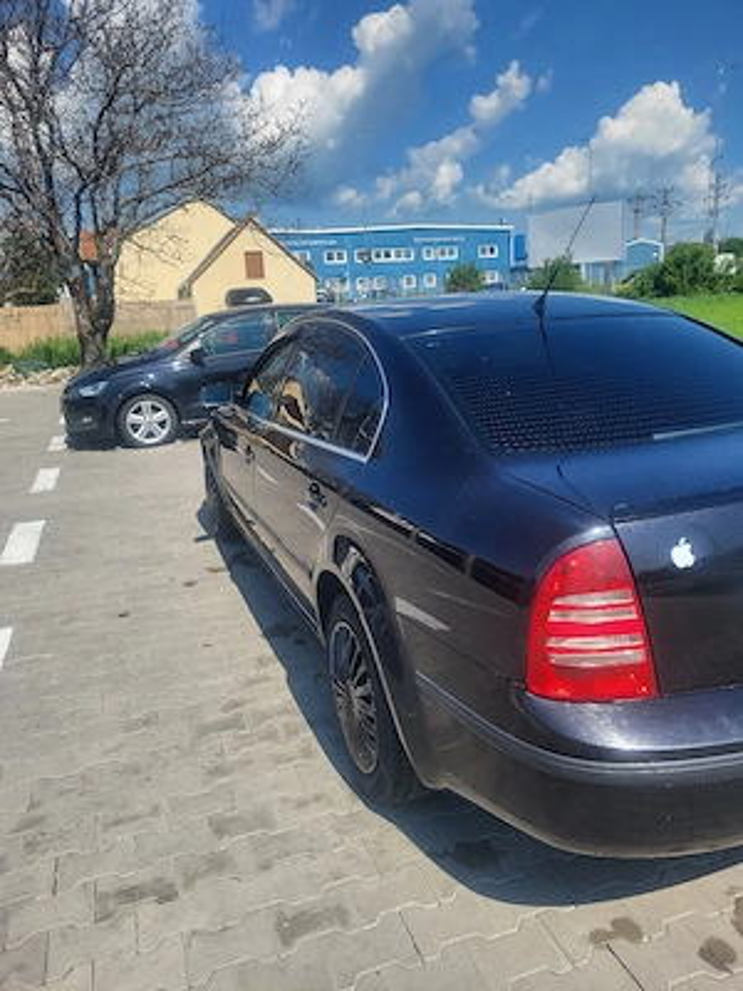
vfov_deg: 67.3
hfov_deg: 53.1
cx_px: 372
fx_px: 744
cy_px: 496
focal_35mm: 26
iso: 40
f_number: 1.8
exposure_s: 1/2000
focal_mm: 5.4
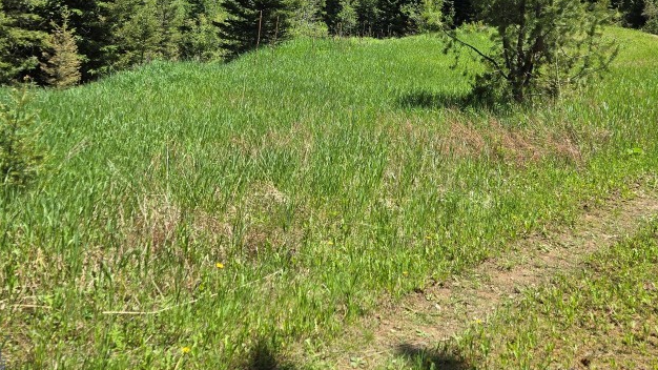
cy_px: -9
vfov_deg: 27.2
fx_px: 715
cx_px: 346
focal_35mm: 41
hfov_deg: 49.4
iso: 25
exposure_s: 1/1290
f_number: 1.8
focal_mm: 5.4
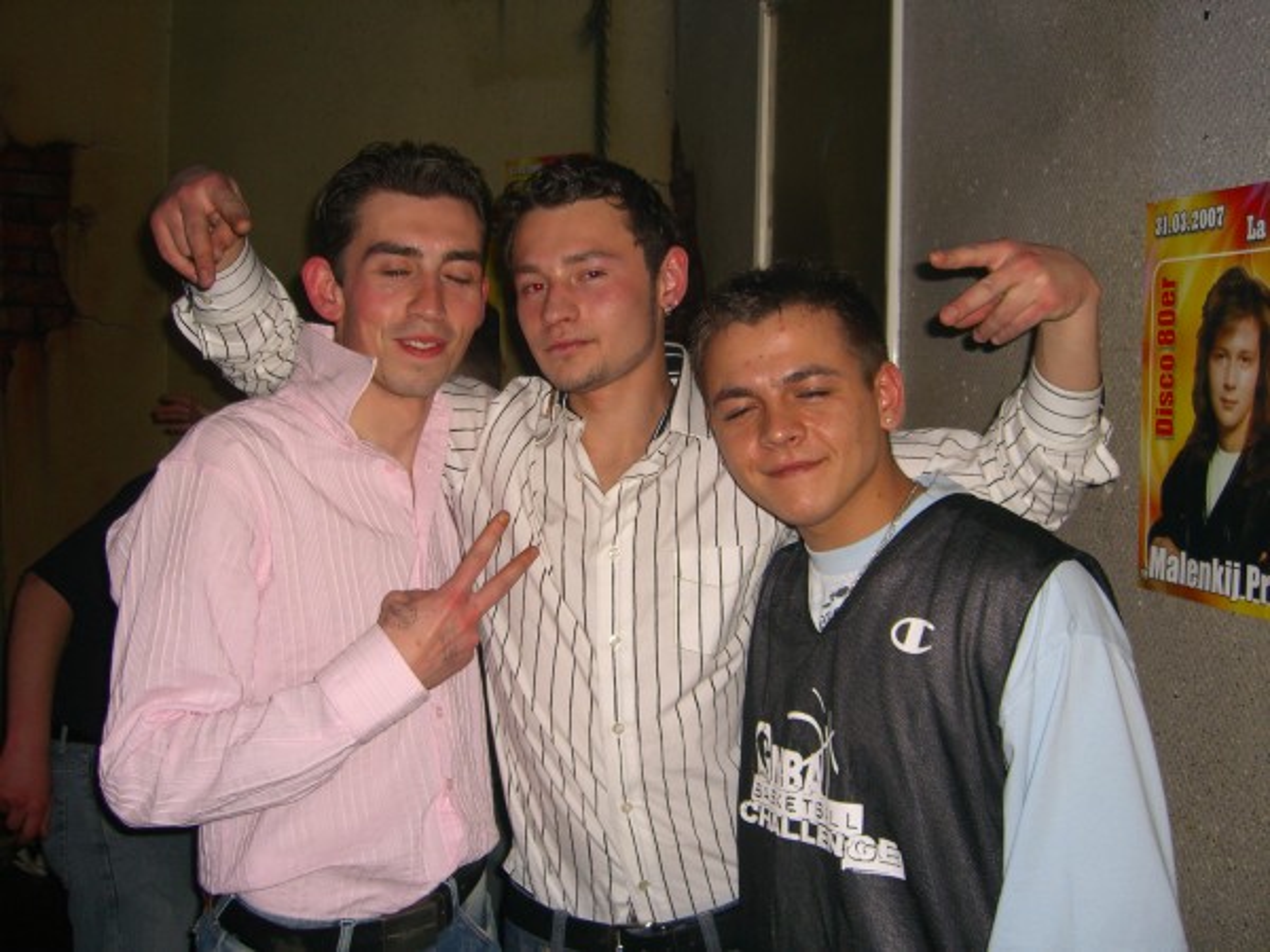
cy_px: 476
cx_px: 635
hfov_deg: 49.0
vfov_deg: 37.7
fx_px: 1394
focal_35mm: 38
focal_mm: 7.9
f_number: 2.8
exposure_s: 1/60
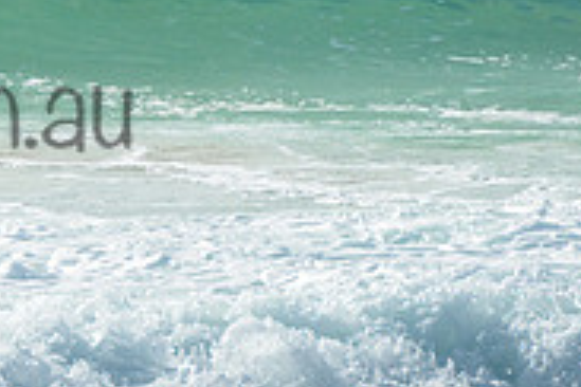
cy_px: -58
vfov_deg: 0.9
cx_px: -55
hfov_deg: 1.3
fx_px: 25094
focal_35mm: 1555
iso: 200
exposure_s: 1/1600
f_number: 9
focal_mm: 400
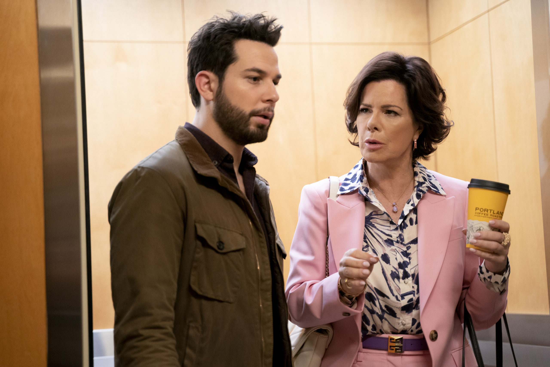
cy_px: 184
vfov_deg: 18.2
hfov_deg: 27.0
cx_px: 275
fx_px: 1146
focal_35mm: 75
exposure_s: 1/200
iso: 3200
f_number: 2.8
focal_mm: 75
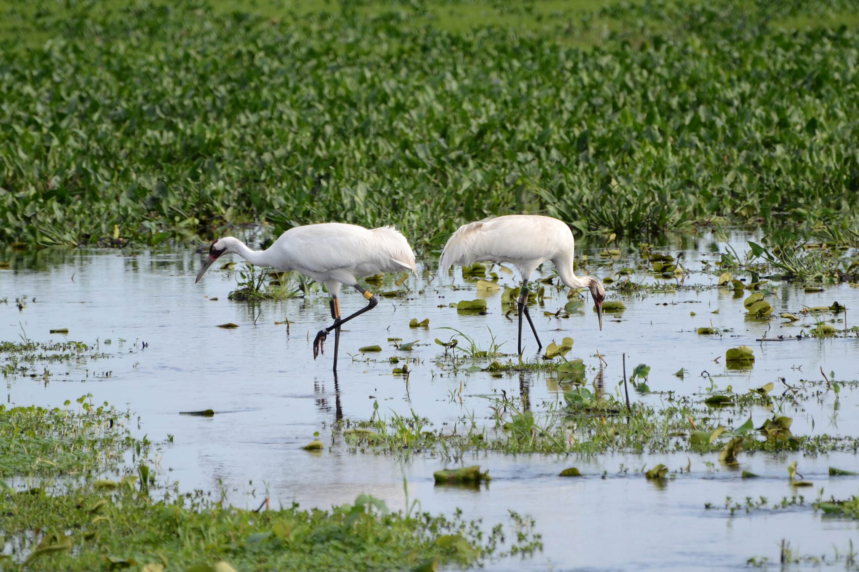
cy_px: 286
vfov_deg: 3.1
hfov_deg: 4.6
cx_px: 430
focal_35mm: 450
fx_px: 10737
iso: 500
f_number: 5.6
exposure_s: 1/1250
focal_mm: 300
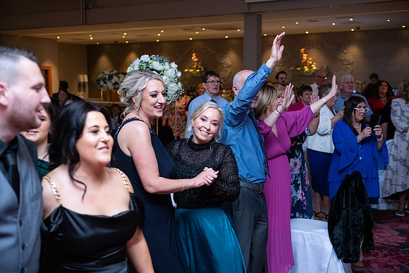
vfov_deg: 28.1
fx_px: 545
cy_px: 136
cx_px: 204
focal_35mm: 48
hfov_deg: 41.1
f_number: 3.5
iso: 1250
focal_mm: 48
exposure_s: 1/160
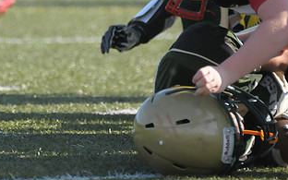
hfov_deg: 1.9
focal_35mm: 1136
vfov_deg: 1.2
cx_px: 151
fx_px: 8916
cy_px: -60
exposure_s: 1/5000
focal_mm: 400
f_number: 4
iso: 1600
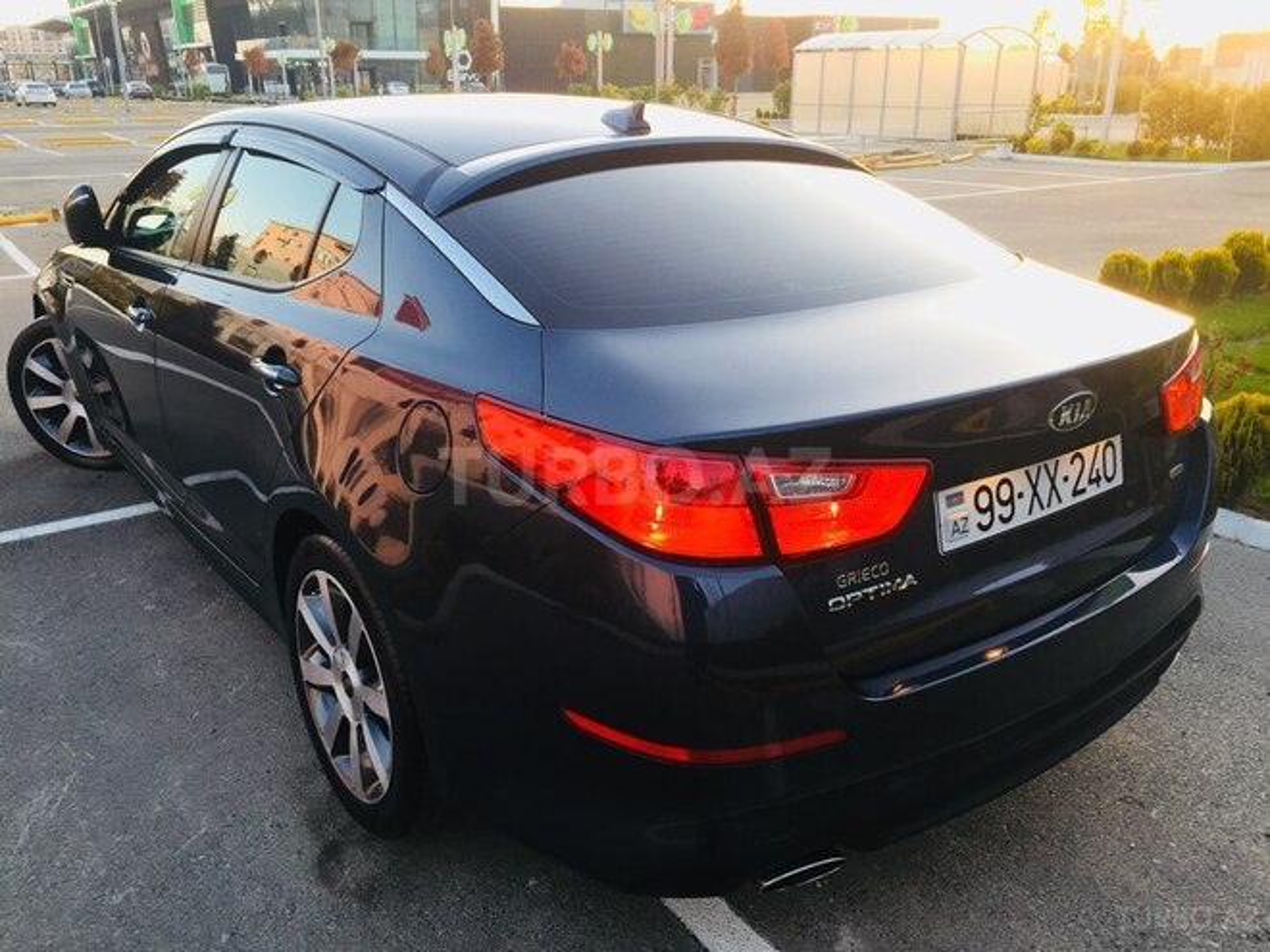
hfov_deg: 61.7
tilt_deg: -19.9
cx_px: 635
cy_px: 476
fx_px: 1064
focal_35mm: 29
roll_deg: +0.9
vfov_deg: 48.2
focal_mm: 4.15
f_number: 2.2
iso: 32
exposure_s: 1/50
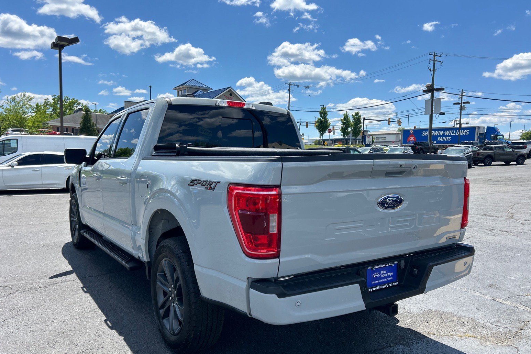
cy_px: 195
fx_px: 413
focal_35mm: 28
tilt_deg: -4.1
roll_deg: -1.5
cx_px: 273
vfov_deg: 46.3
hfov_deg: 65.5
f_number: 1.5
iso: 50
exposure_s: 1/3704
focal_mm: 5.7
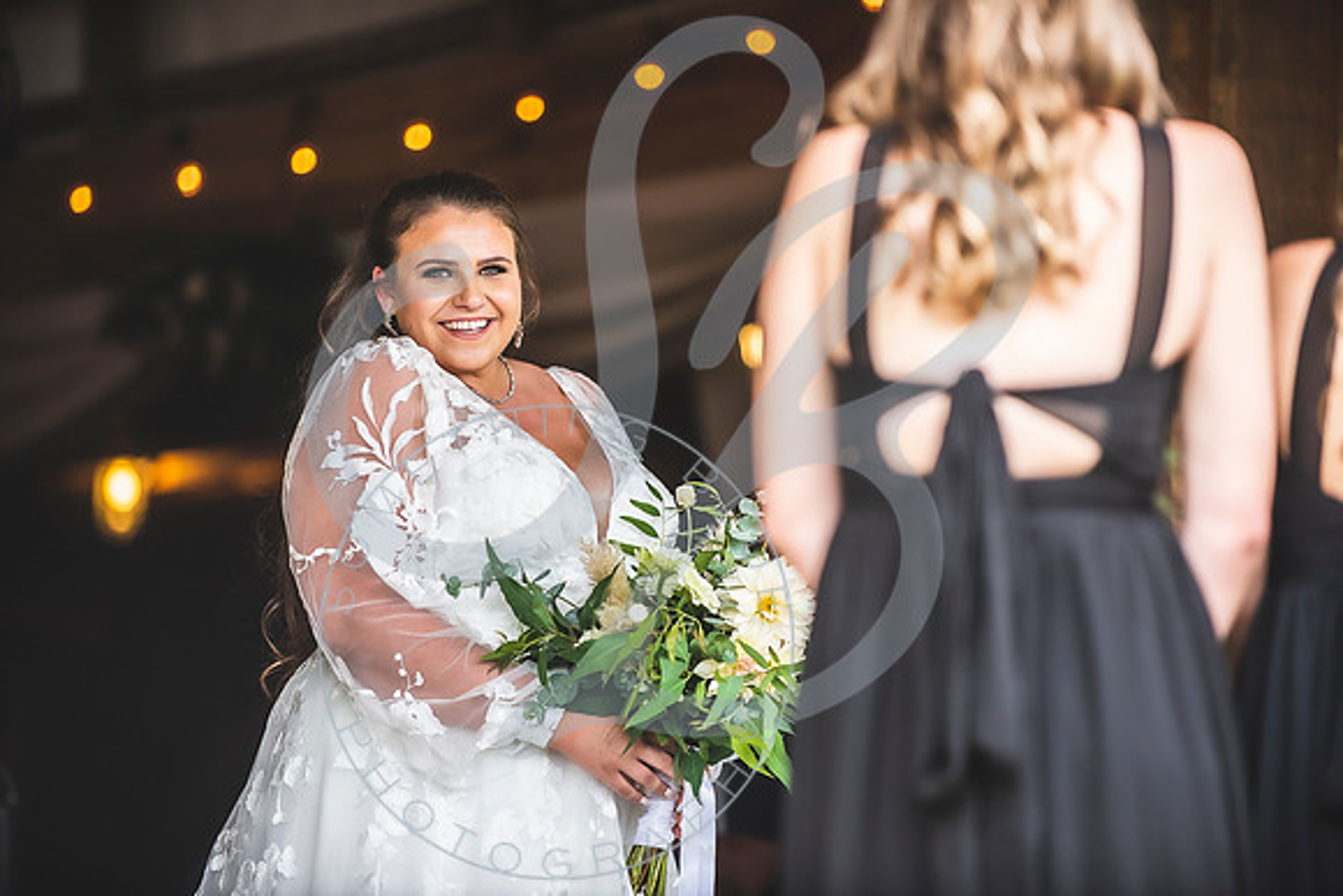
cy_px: 448
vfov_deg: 7.6
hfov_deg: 11.4
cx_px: 672
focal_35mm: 180
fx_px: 6716
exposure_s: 1/320
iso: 250
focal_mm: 180
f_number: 2.8
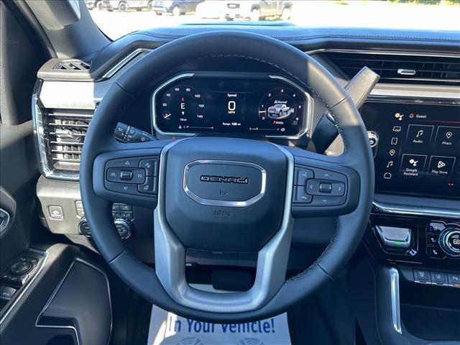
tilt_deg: -26.2
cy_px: 172
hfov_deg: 67.3
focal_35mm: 26
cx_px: 230
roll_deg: +0.1
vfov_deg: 53.1
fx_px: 346
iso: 100
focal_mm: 5.7
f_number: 1.5
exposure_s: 1/121
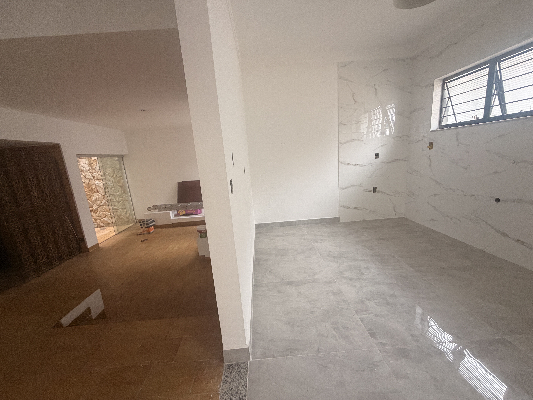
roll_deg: +5.6
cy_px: 200
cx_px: 266
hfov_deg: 102.1
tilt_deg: -11.7
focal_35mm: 14
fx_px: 216
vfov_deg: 85.7
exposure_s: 1/99
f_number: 2.2
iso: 320
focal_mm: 2.22
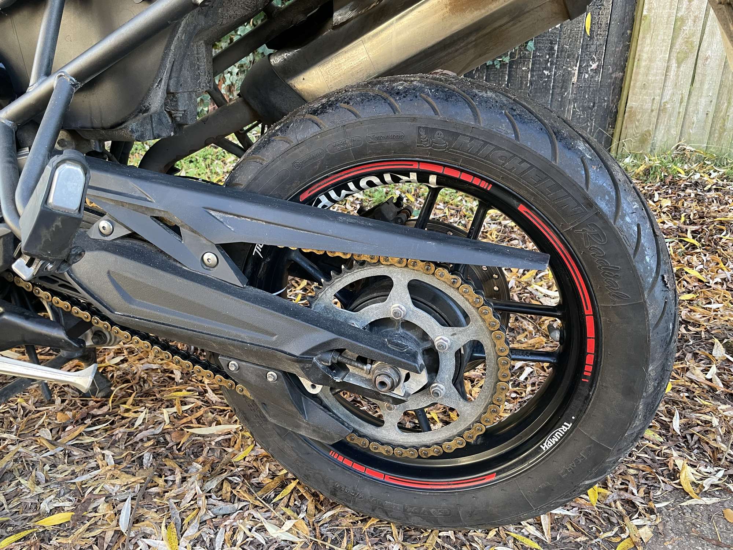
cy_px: 275
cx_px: 366
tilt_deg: -21.6
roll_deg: -0.2
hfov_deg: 67.3
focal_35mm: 26
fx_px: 551
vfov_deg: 53.1
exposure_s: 1/99
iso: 125
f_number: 1.6
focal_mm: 4.2
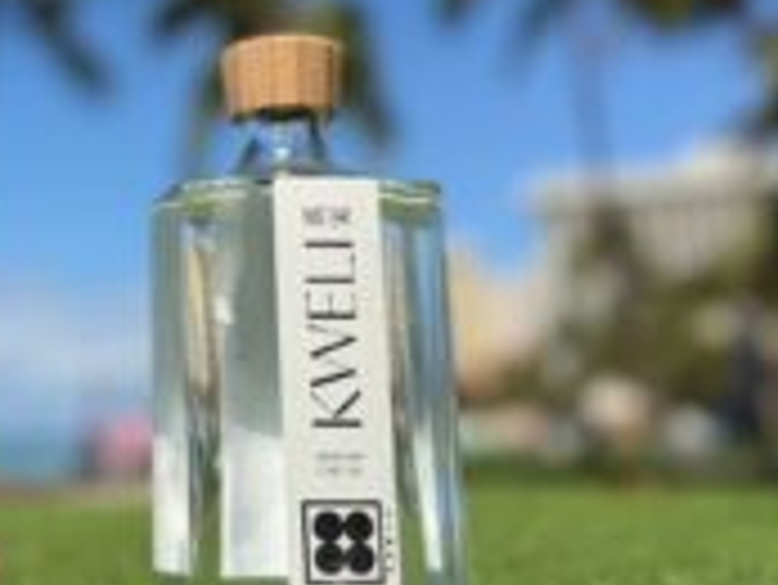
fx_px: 1170
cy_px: 164
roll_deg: +0.4
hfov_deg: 34.9
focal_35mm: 52
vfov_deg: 27.8
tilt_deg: +11.3
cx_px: 97
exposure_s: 1/6711
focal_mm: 6.76
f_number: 1.78
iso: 80
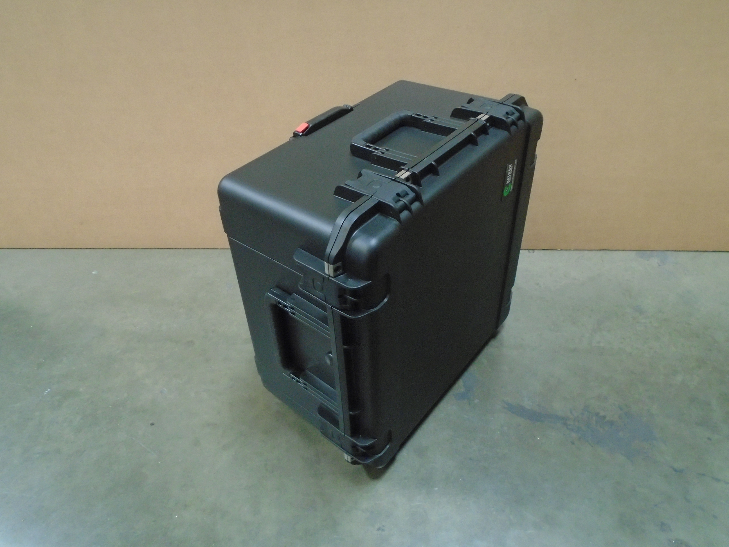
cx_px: 364
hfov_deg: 67.3
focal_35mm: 26
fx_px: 548
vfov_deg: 53.1
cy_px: 274
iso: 400
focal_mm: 4.6
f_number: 3.2
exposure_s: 1/25
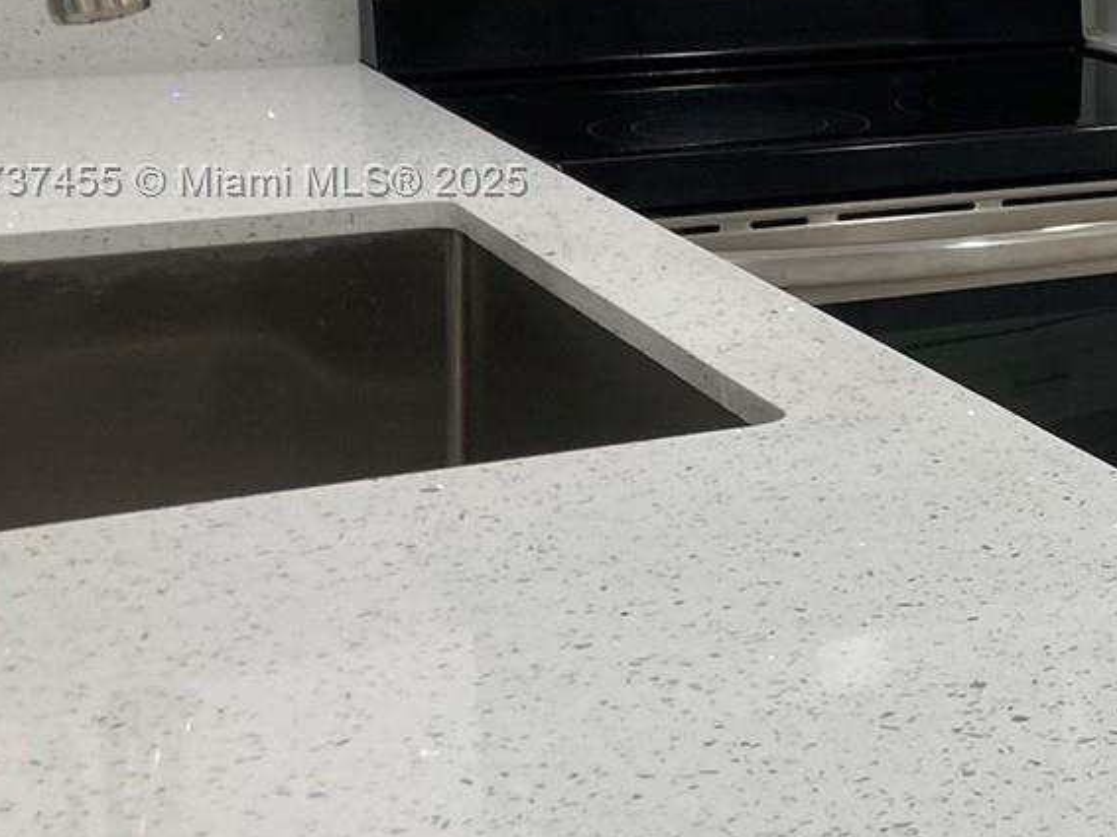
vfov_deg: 18.5
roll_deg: -1.6
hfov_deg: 22.1
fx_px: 2549
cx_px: 1472
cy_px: 183
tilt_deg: -10.7
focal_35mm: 79
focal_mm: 3.99
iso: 40
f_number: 1.8
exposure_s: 1/60
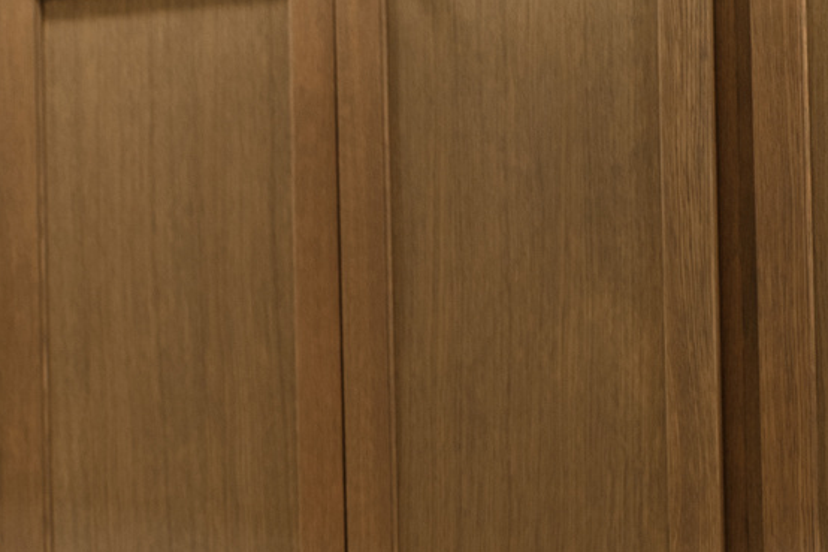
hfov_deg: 10.0
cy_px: 514
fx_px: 4506
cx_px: -568
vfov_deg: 7.0
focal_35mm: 196
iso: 400
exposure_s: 1/30
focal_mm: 35
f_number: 2.2
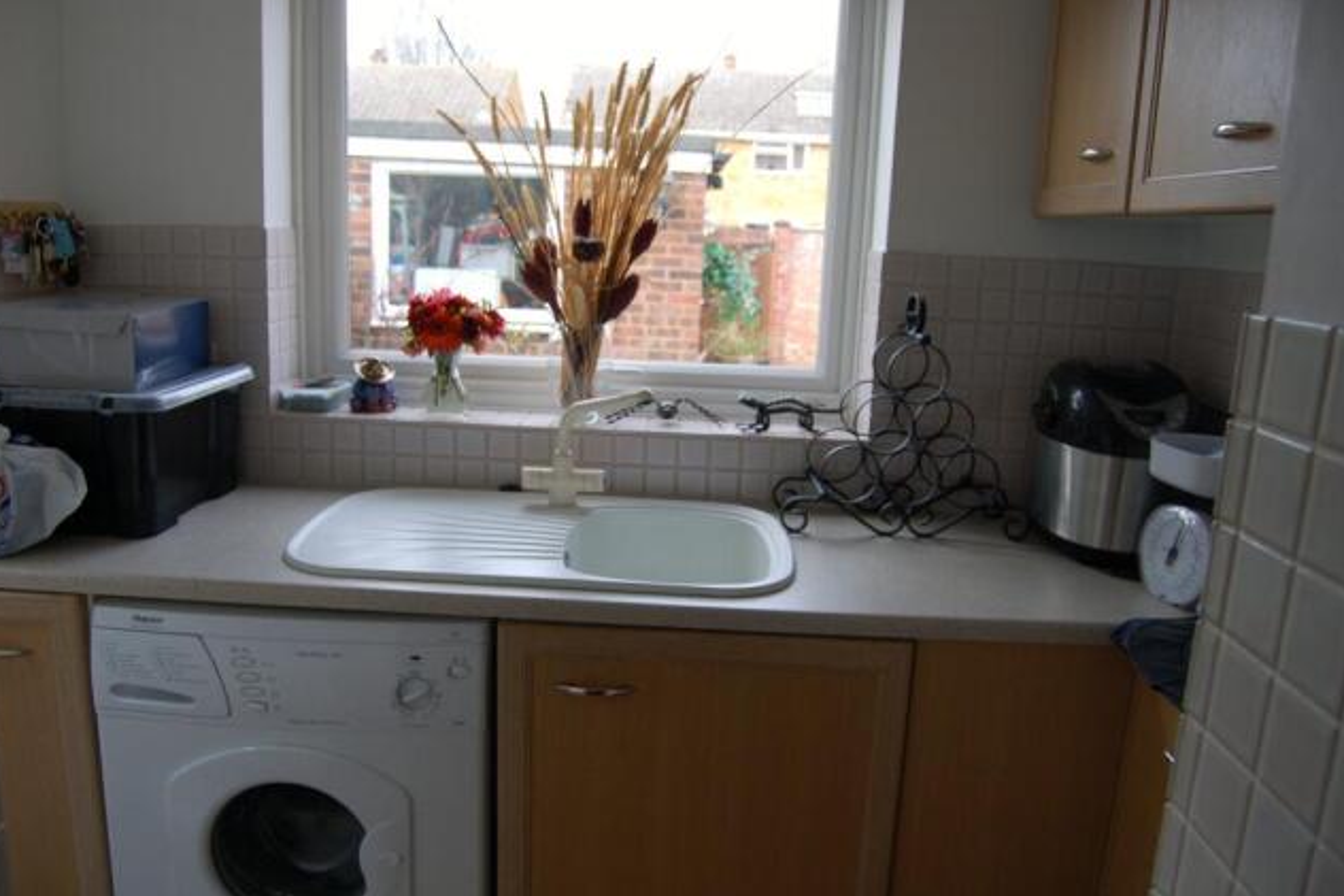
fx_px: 1045
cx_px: 651
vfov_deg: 46.4
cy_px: 445
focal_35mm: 28
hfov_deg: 65.5
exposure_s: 1/80
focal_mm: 18
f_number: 4.5
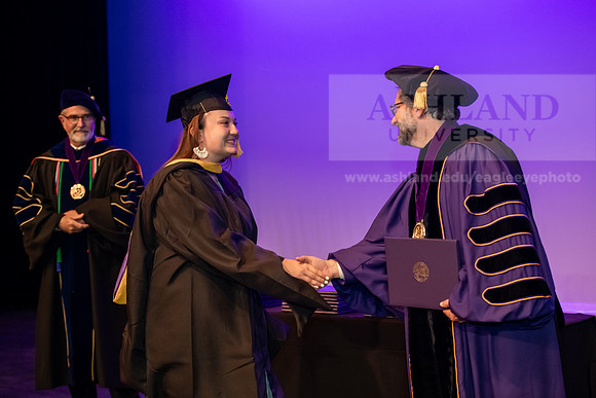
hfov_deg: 28.8
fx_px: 1159
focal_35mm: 70
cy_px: 199
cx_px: 298
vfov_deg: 19.5
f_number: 4
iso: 3200
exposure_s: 1/200
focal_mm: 70
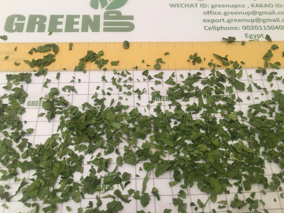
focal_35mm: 29
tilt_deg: -63.0
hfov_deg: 61.7
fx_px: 238
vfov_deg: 48.2
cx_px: 142
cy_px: 106
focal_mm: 4.15
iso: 100
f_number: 2.2
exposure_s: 1/33
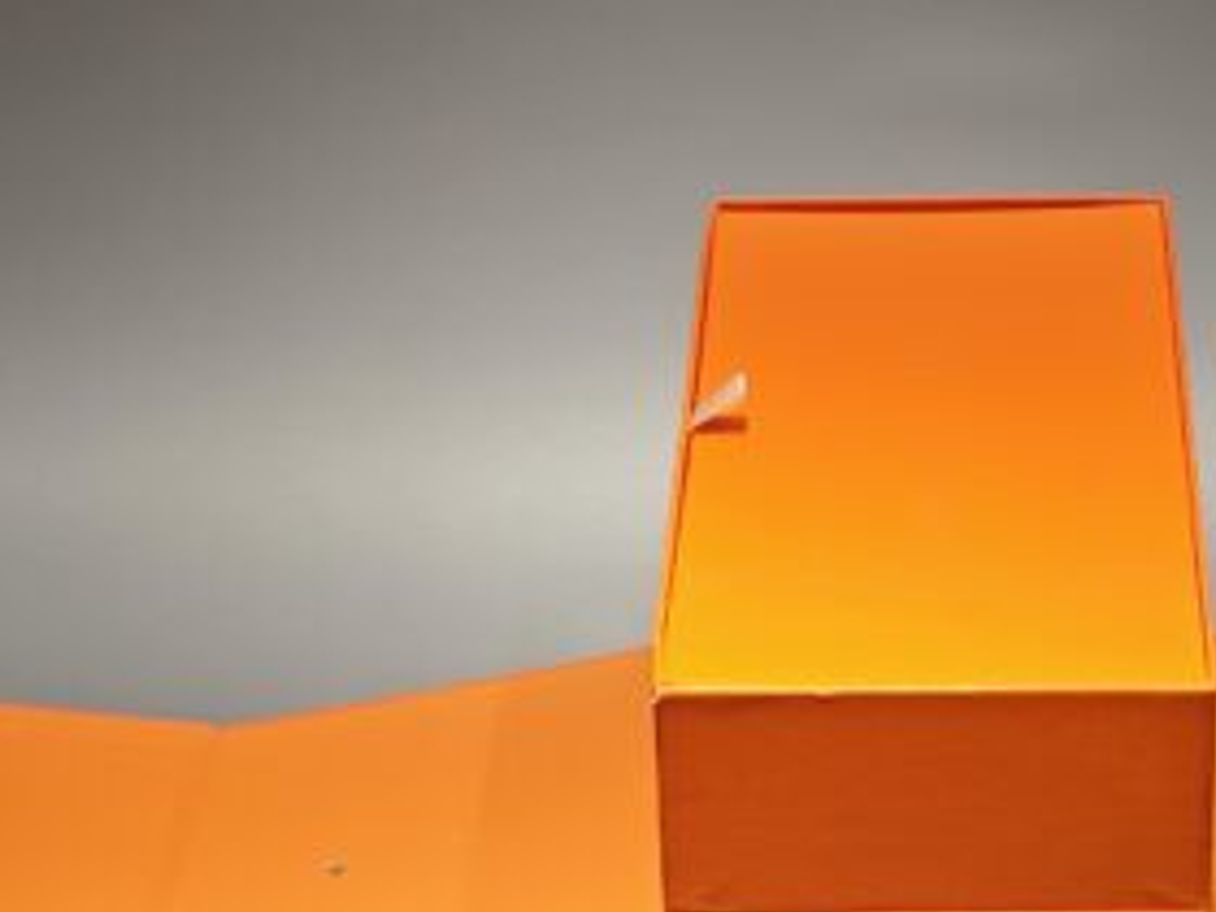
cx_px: 973
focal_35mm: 105
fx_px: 3688
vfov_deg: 14.0
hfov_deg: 18.5
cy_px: 669
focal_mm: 6.7
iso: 50
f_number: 2
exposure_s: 1/117
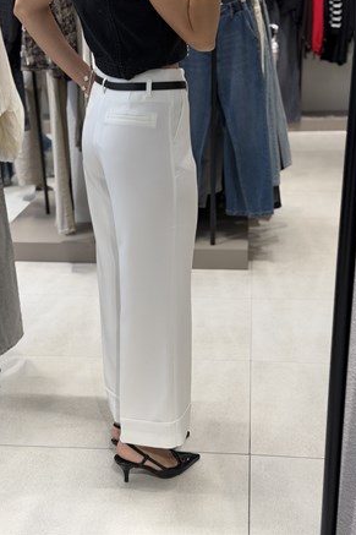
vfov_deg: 38.9
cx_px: 165
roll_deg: +3.2
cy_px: 264
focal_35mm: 51
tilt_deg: -36.1
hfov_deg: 26.5
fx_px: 757
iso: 50
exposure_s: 1/143
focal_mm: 6.76
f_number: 1.78
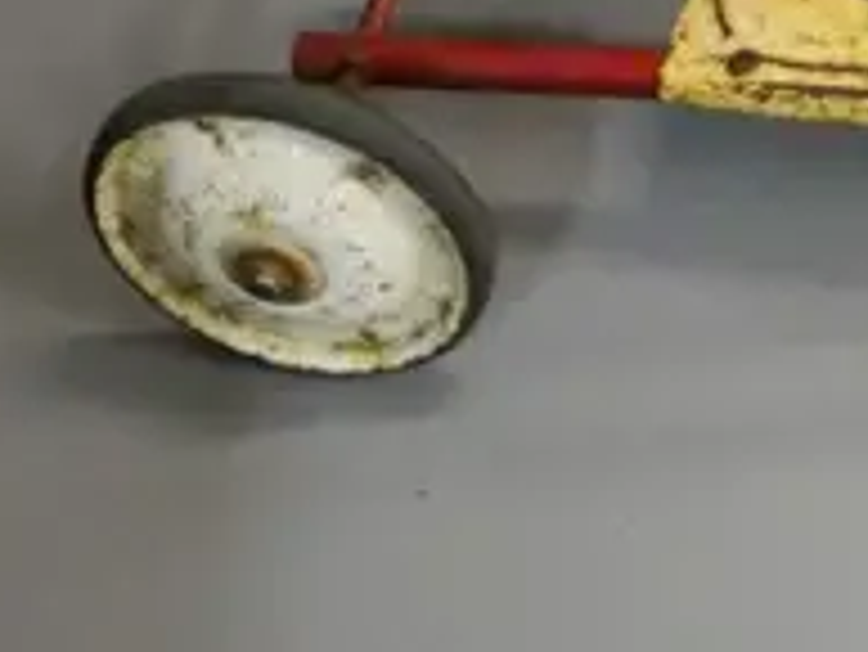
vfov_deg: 8.5
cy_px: -958
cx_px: 1246
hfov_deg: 11.9
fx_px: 3989
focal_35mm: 159
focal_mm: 15
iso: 3200
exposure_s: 1/60
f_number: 5.6
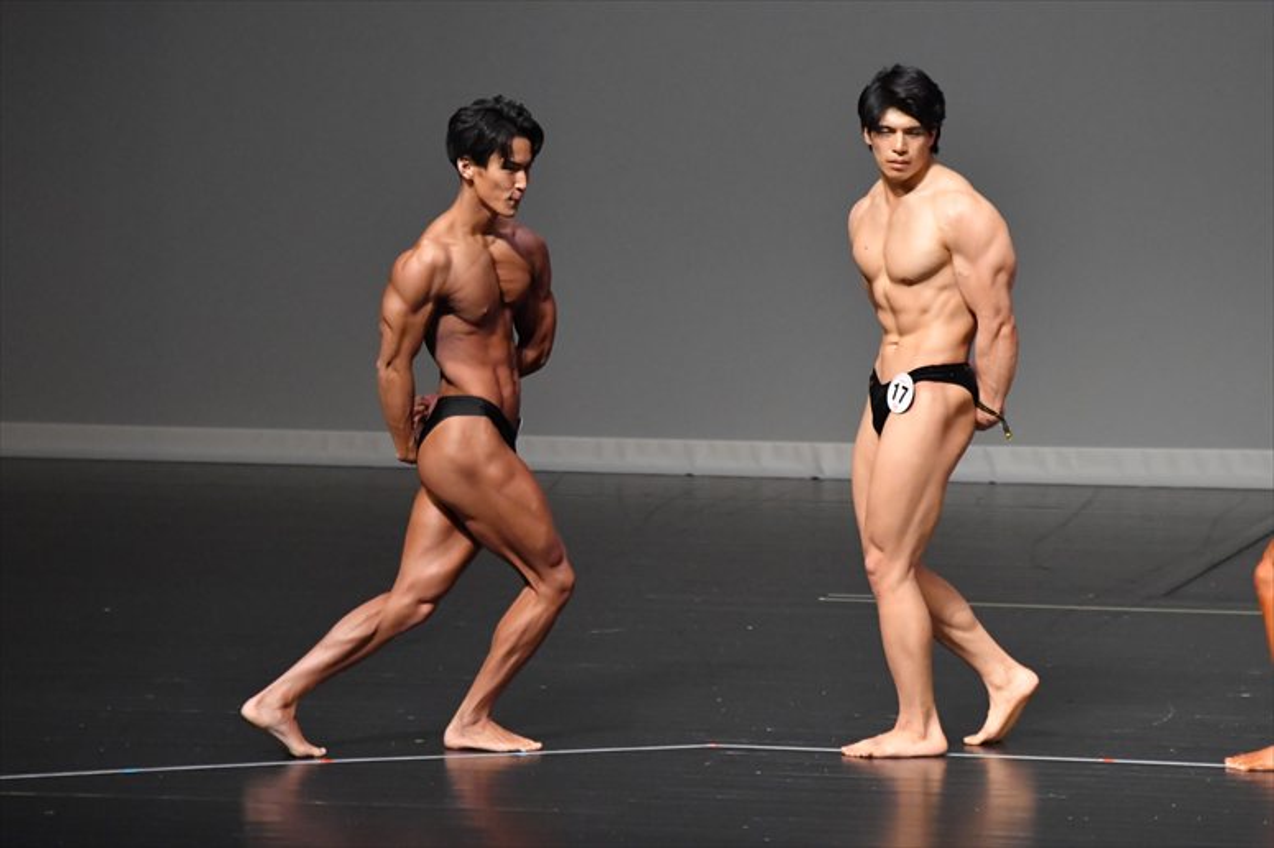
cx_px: 637
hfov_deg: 6.5
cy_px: 424
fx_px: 11142
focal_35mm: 315
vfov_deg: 4.4
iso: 6400
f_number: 5.6
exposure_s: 1/400
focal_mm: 210
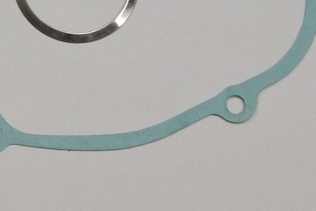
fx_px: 1571
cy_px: -121
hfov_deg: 11.1
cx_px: -132
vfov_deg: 7.5
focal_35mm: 179
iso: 500
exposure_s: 1/125
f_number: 4.5
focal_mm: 18.9
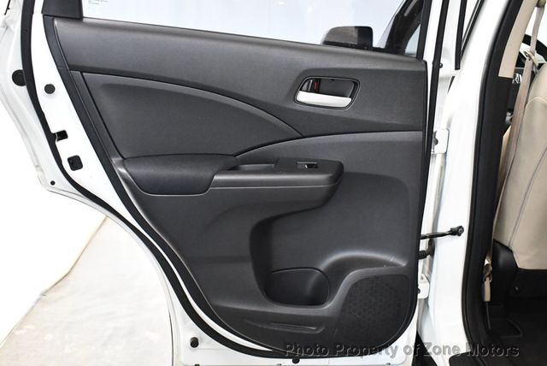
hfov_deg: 48.4
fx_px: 608
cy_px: 183
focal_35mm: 40
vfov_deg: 33.5
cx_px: 274
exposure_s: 1/80
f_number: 3.8
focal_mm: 20
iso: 3200
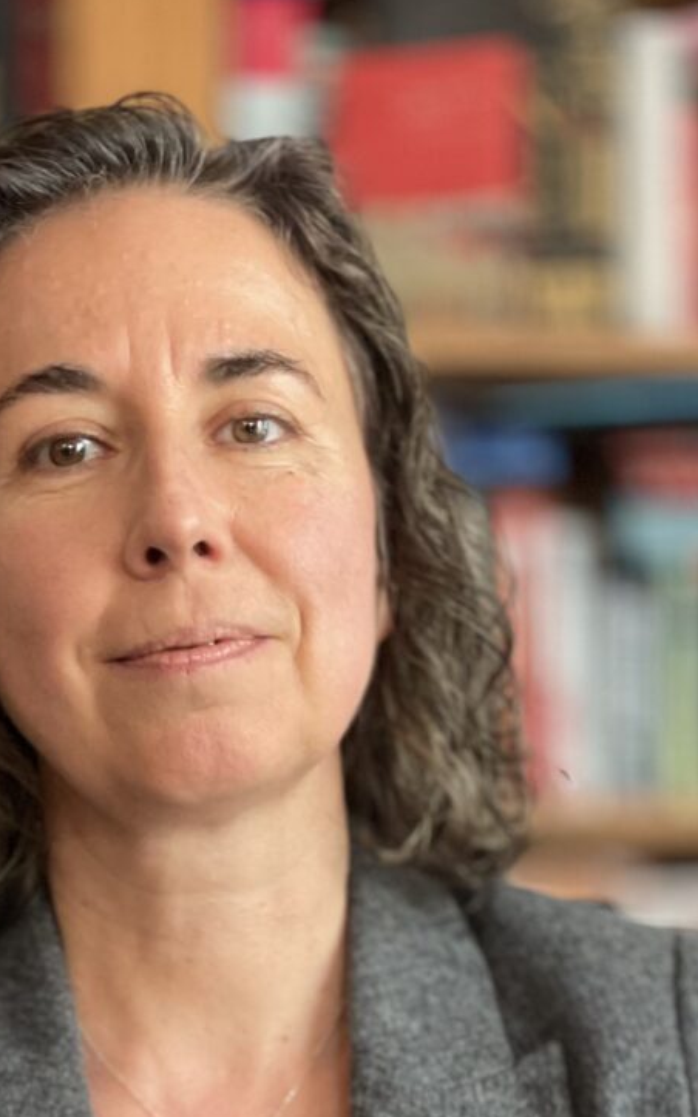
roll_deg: +0.5
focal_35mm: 78
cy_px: 756
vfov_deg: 26.3
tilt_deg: +0.8
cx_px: 181
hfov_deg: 16.6
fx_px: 2376
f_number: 2
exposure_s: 1/33
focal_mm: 6
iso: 125
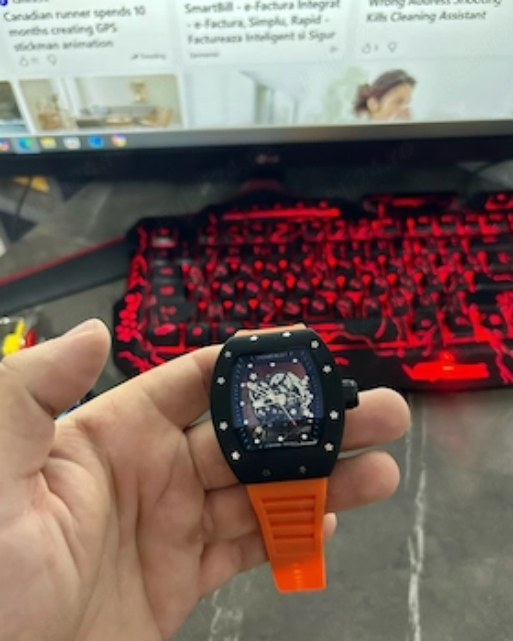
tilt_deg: -48.8
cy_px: 350
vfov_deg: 60.3
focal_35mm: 29
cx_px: 249
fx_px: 550
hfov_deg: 50.0
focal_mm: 5.7
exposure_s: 1/40
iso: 640
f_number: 1.5
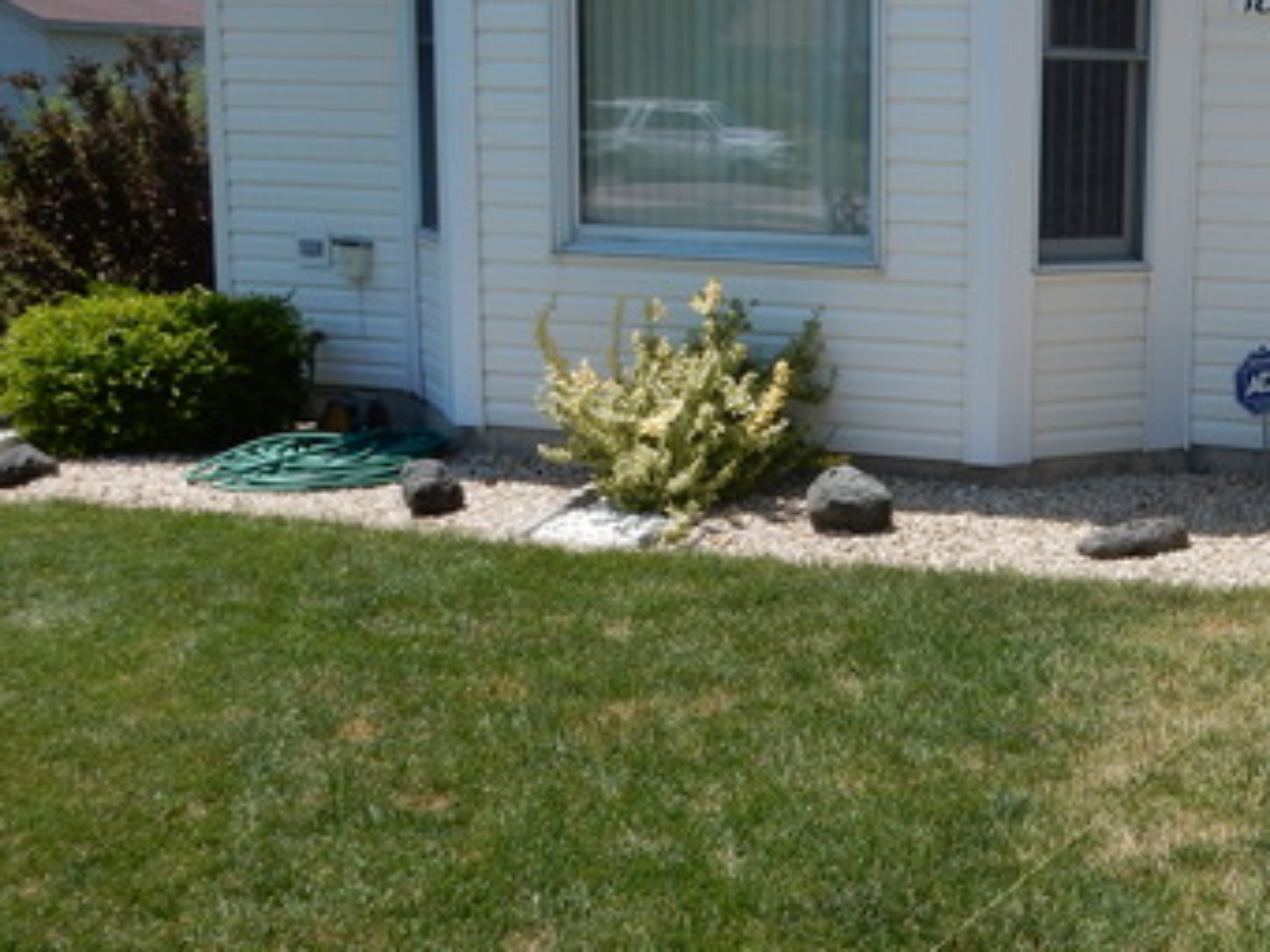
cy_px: 336
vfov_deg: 30.7
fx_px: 1724
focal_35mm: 47
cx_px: 1094
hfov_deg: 38.2
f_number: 3.7
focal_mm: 4.5
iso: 125
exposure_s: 1/1250
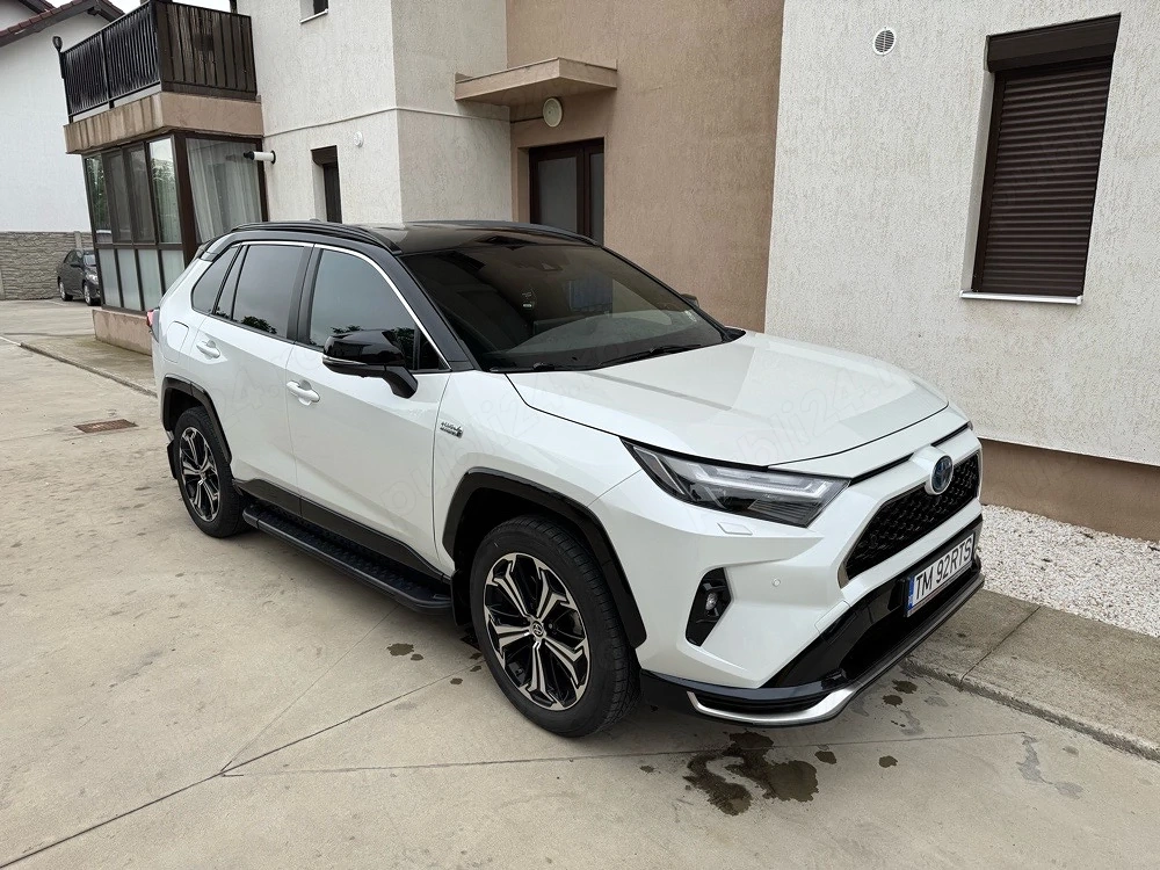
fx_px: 804
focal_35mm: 24
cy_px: 435
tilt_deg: -12.7
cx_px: 580
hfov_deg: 71.6
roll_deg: +0.5
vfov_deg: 56.8
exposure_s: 1/1026
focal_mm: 6.76
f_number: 1.78
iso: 80
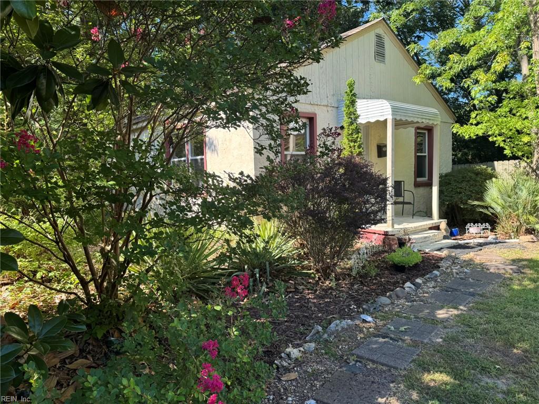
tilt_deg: -5.2
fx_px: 374
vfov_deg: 56.8
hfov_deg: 71.6
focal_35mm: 24
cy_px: 202
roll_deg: +1.3
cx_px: 270
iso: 80
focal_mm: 6.76
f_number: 1.78
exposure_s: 1/700
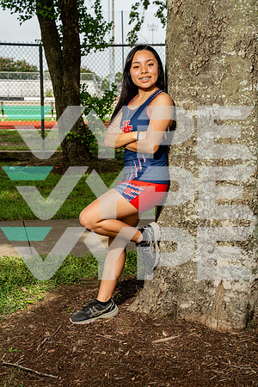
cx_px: 129
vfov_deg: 30.5
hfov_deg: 20.6
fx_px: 709
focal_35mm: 66
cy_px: 194
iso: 200
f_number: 8
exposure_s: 1/200
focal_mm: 66
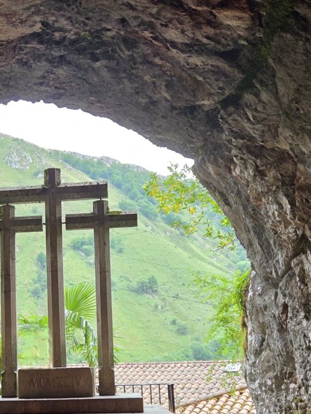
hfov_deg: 28.3
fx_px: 599
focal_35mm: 50
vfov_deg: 37.0
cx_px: 49
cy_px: 321
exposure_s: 1/101
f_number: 1.8
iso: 80
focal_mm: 5.4
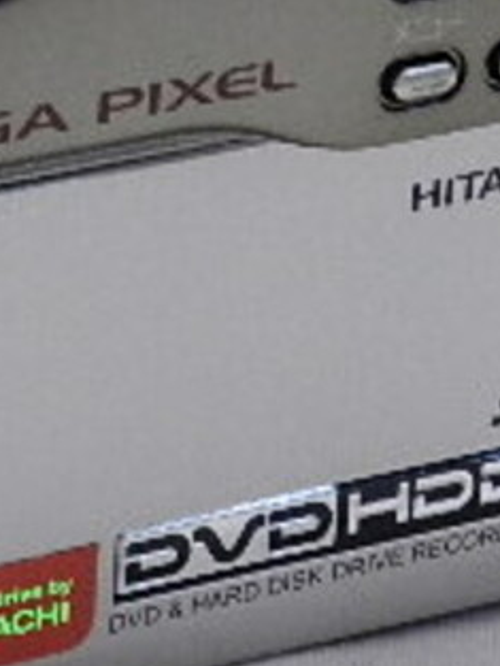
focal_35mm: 322
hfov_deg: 4.6
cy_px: 155
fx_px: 6197
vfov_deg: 6.1
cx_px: -166
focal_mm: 14.9
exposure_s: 1/80
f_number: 4.4
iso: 800
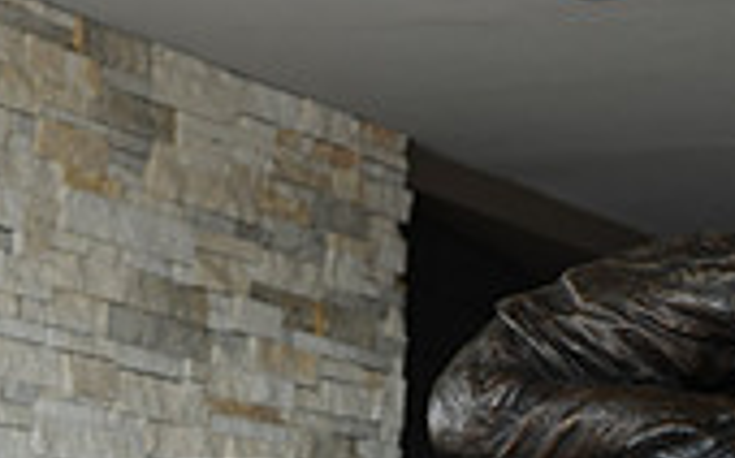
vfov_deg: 7.3
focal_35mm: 174
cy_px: 825
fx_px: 3483
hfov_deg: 12.0
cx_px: 428
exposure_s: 1/320
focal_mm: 50
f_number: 3.2
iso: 200
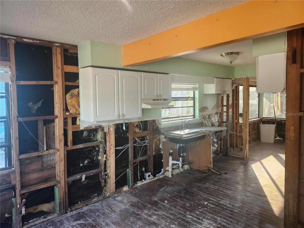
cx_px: 152
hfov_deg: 73.9
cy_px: 114
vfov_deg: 58.9
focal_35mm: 23
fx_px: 202
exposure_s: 1/180
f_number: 1.8
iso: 200
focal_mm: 5.54
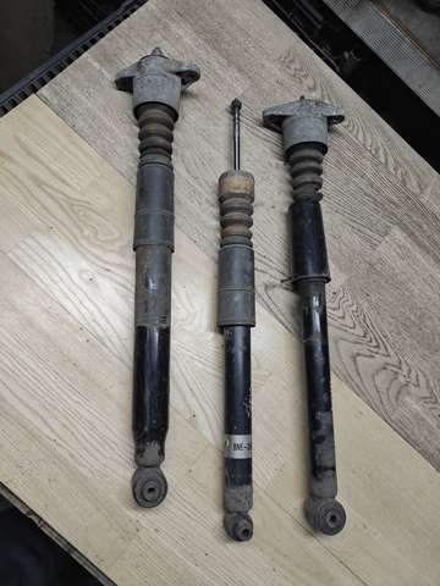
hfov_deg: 56.8
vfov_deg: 71.6
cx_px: 220
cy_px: 293
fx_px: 407
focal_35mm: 24
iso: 640
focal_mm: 5.59
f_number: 1.8
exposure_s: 1/100
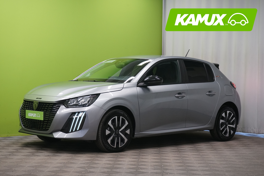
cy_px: 88
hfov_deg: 28.8
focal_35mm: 70
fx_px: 513
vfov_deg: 19.5
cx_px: 132
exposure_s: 1/25
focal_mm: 70
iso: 2000
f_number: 9
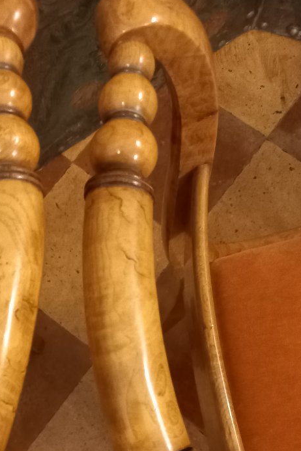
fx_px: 564
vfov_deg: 41.8
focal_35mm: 45
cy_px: 356
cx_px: 87
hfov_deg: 29.5
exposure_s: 1/20
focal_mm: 4.65
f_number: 1.8
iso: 1600
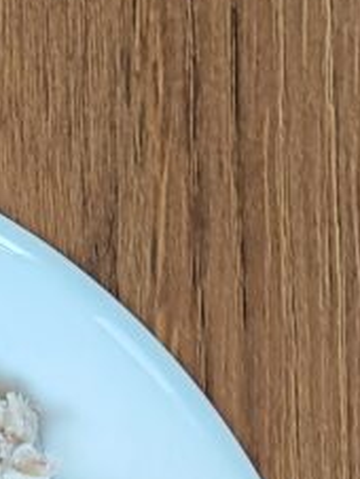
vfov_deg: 6.0
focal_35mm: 326
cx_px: -343
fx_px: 4512
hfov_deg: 4.5
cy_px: 884
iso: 1250
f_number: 2.6
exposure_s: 1/100
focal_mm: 15.38
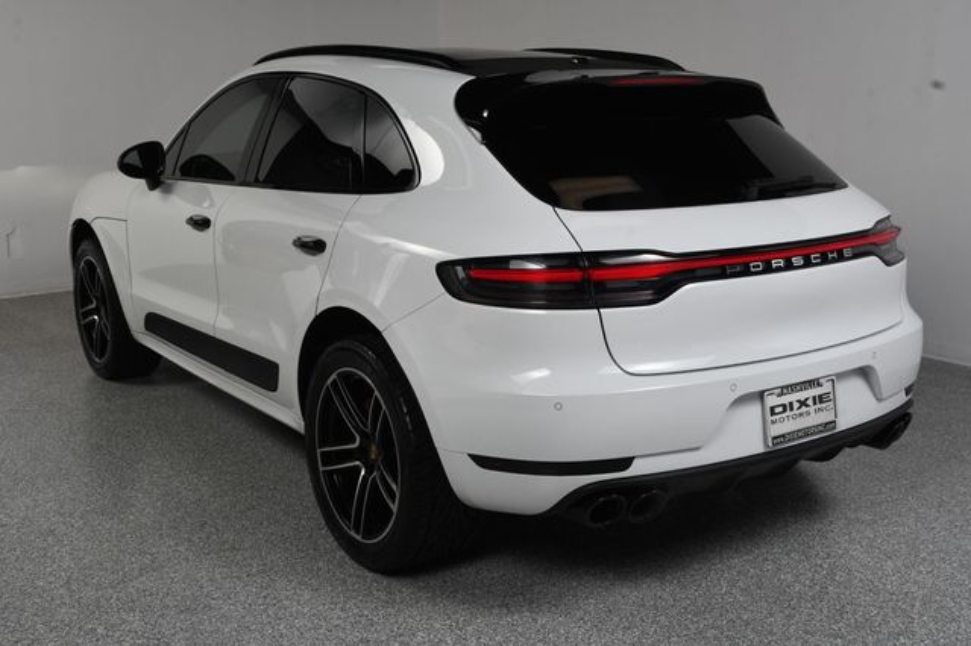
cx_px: 486
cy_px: 323
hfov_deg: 48.5
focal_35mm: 40
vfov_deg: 33.4
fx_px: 1078
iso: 100
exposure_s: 1/160
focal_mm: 27
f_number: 13
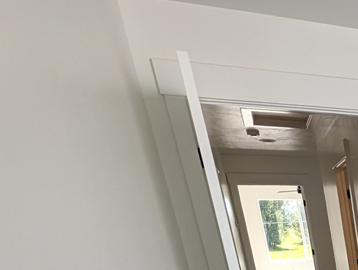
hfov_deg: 29.2
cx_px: 530
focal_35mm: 41
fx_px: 425
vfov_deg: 26.1
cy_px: 404
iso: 91
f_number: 1.7
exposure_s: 1/500
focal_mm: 2.02
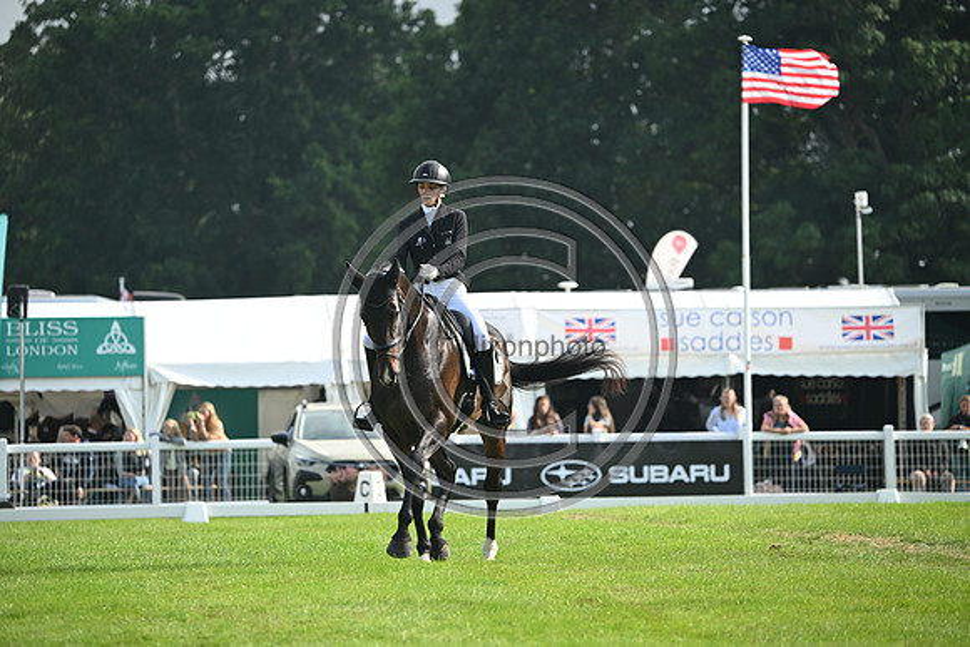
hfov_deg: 9.4
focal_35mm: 220
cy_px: 324
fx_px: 5929
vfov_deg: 6.2
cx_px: 485
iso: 500
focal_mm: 220
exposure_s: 1/1250
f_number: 5
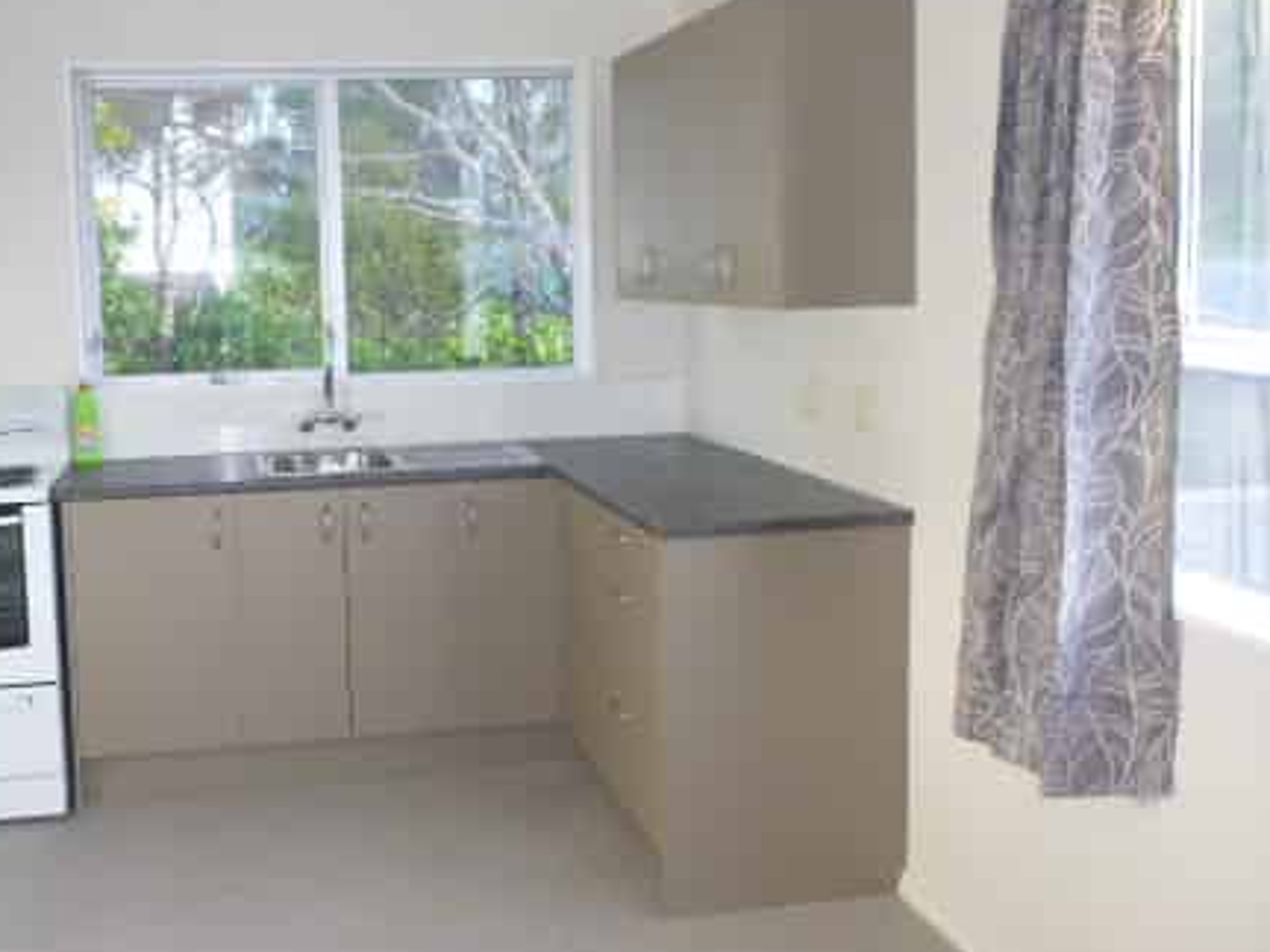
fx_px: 1357
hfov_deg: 49.3
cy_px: 385
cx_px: 432
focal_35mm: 37
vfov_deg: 38.5
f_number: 3.9
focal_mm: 4.5
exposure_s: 1/60
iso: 320
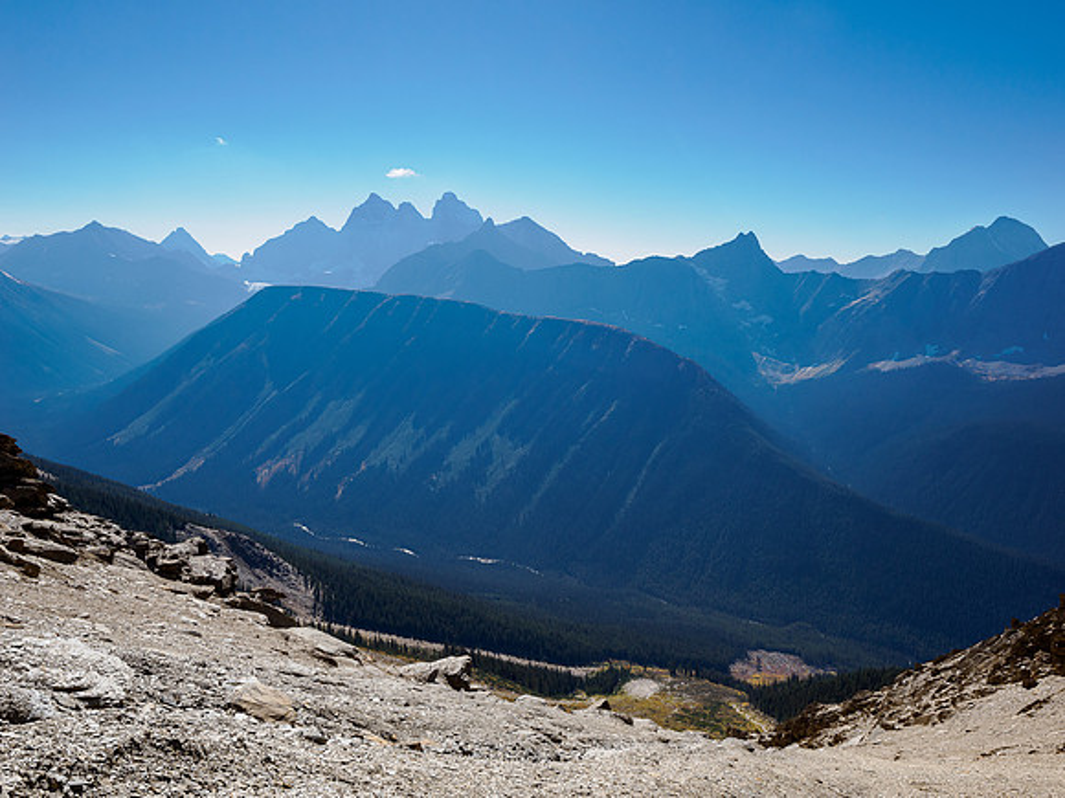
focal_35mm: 26
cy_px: 399
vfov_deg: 53.1
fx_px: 800
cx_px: 532
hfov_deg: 67.3
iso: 200
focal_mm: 13
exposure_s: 1/500
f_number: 8
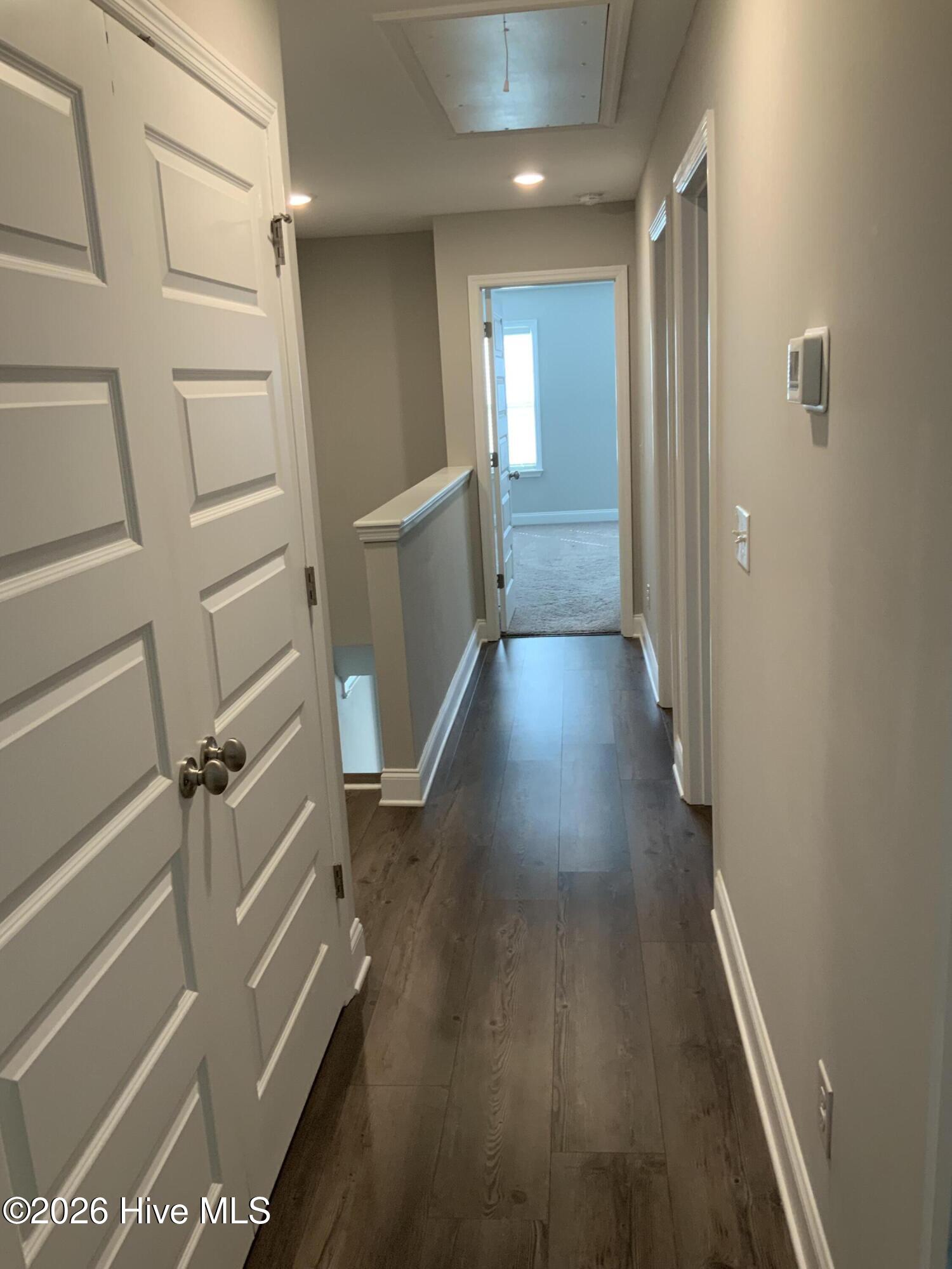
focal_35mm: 29
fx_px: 1063
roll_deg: +4.0
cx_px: 476
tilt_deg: -12.7
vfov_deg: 61.7
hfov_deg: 48.2
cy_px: 634
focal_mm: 3
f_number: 1.8
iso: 80
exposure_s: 1/60
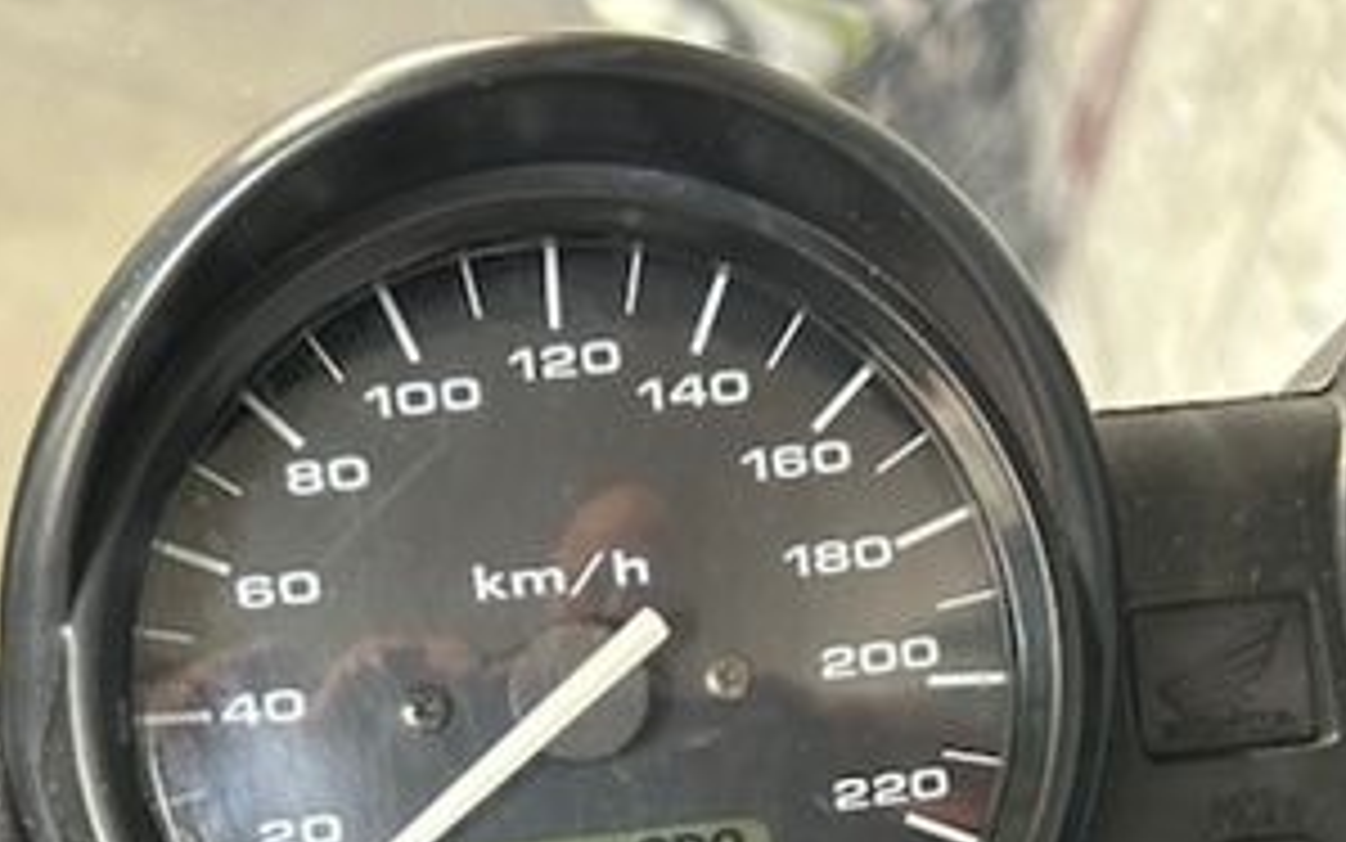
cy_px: 932
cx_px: 684
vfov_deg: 20.9
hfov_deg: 34.5
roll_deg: -15.7
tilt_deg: -29.7
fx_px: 2165
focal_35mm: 59
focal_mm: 5.7
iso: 400
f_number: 1.5
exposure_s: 1/50
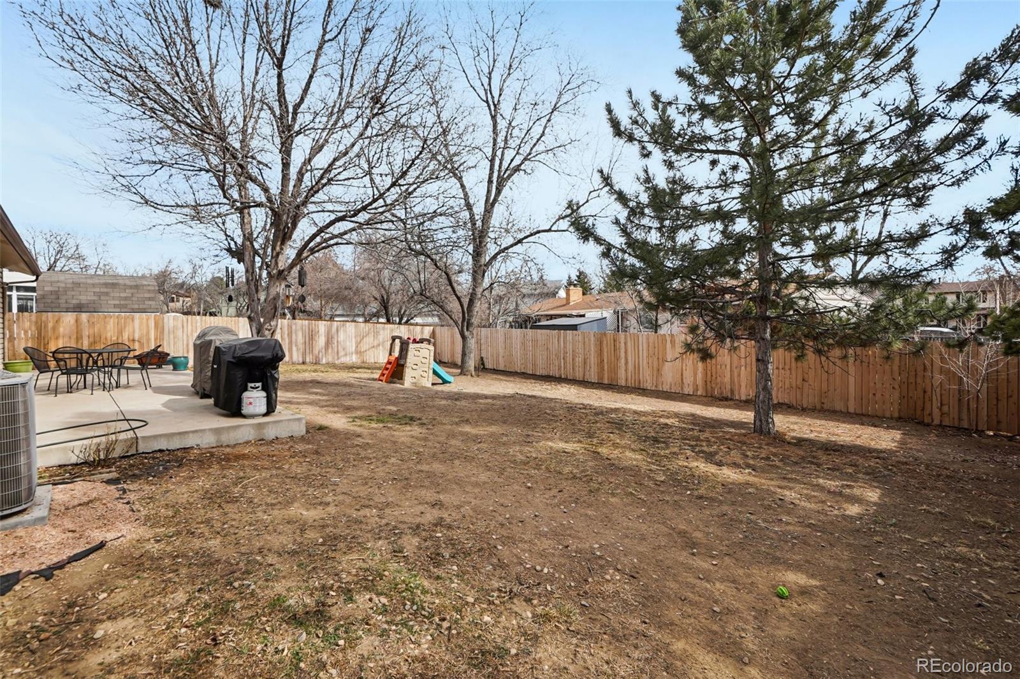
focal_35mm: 15
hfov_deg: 100.4
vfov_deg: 77.3
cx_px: 510
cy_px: 340
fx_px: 425
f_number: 8
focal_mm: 10
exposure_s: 1/125
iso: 100
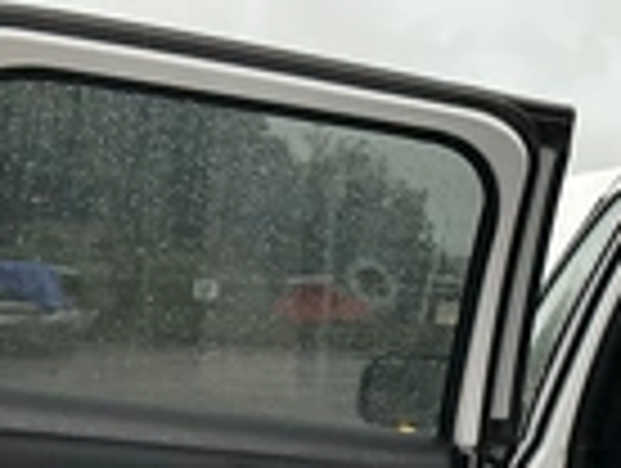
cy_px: 567
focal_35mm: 81
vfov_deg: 17.4
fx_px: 1456
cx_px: 459
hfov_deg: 23.9
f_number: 1.8
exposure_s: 1/68
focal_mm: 3
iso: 64
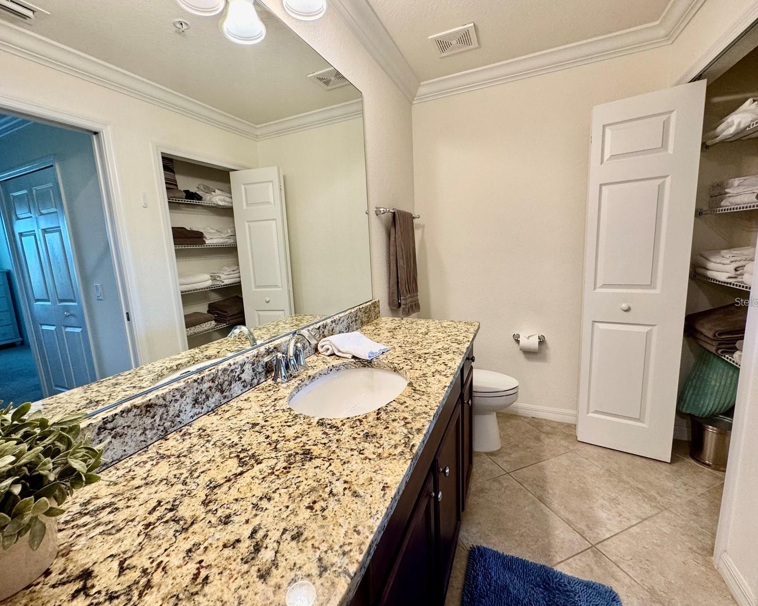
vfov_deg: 84.0
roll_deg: +2.8
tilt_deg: -9.5
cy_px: 301
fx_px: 336
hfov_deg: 96.8
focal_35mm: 15
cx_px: 368
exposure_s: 1/60
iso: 160
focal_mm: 2.22
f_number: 2.2
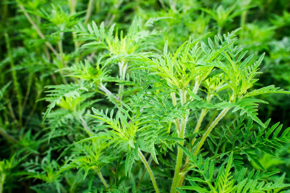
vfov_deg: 25.7
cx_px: 145
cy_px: 96
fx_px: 423
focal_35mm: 52
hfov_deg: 37.9
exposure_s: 1/160
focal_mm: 35
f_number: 7.1
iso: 400
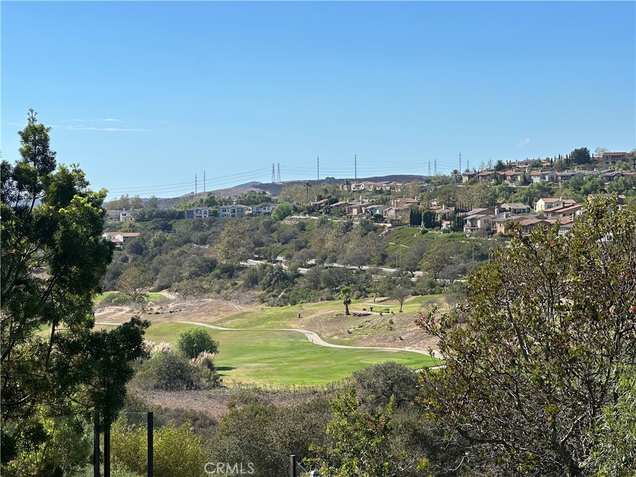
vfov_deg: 19.1
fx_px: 1415
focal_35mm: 77
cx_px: 318
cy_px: 238
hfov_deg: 25.3
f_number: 2.8
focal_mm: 9
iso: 32
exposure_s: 1/935
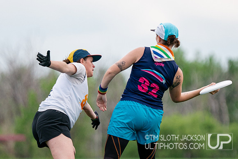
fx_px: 3303
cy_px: 85
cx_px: 145
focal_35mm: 499
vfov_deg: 2.8
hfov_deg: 4.1
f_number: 2.8
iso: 640
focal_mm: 200
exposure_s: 1/4000
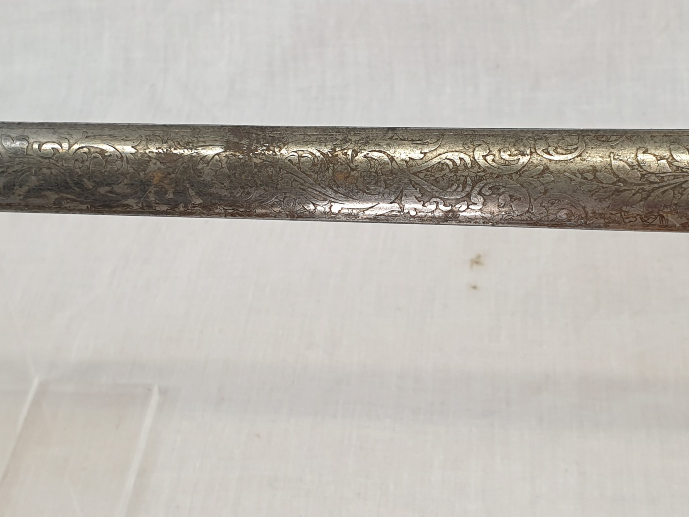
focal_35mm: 32
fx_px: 637
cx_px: 362
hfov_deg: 56.8
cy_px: 200
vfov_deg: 43.9
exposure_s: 1/50
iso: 50
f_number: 2.4
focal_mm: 4.3
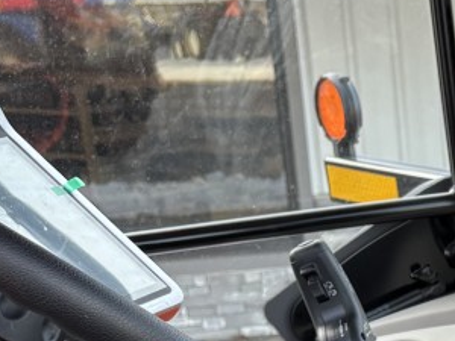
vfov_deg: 11.0
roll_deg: +1.2
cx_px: 699
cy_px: 626
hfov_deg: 14.6
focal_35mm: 125
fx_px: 1643
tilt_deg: -24.8
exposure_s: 1/121
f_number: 1.6
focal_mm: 5.96
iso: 50
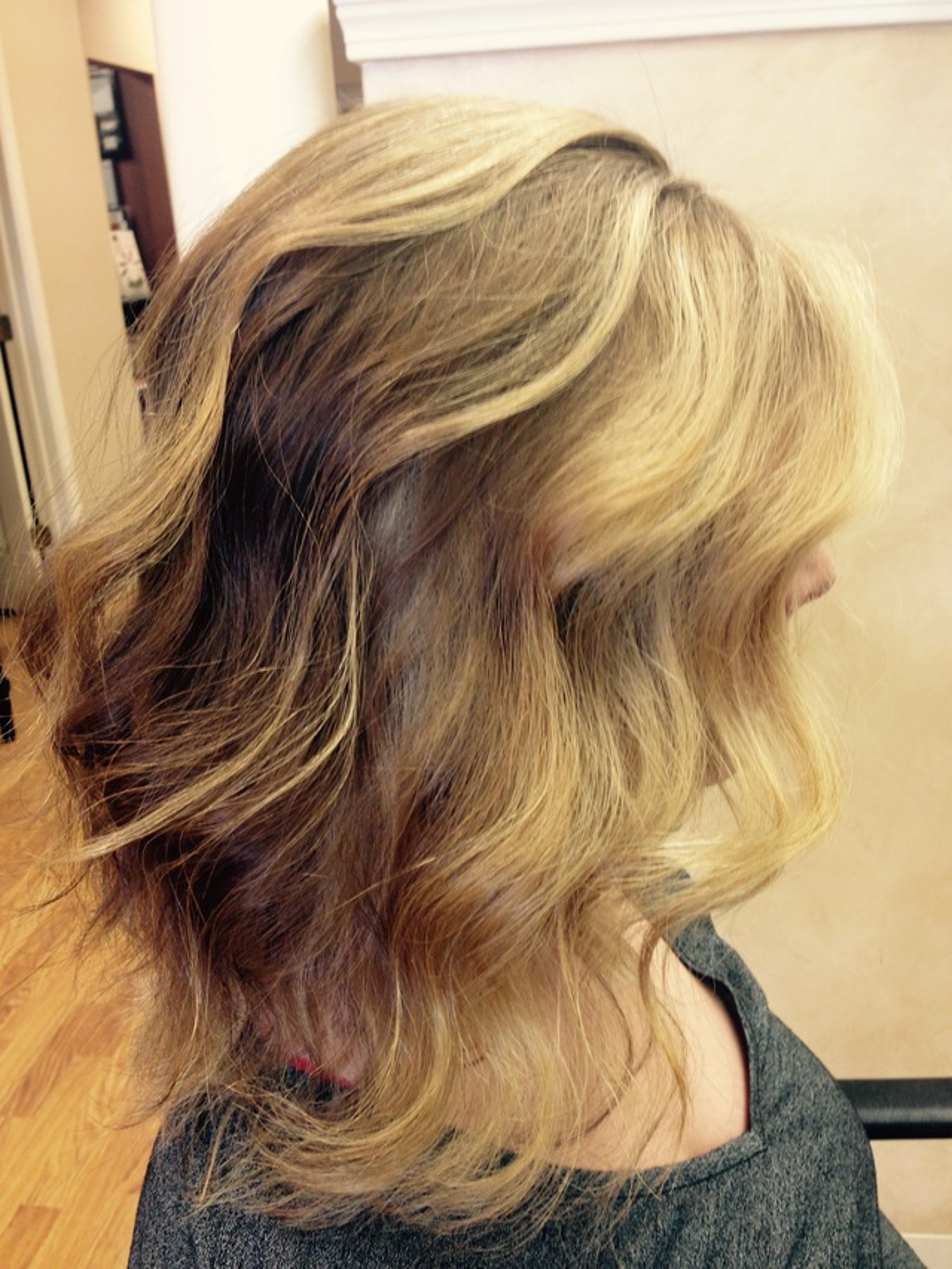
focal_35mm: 33
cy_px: 634
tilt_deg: -18.4
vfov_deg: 55.3
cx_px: 476
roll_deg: +2.8
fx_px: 1210
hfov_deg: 43.0
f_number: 2.4
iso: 50
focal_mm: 4.12
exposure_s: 1/20
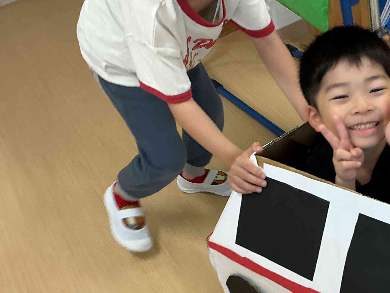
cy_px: 194
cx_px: 281
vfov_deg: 25.5
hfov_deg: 33.3
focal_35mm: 57
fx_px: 642
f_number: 1.8
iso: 40
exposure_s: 1/60
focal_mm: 3
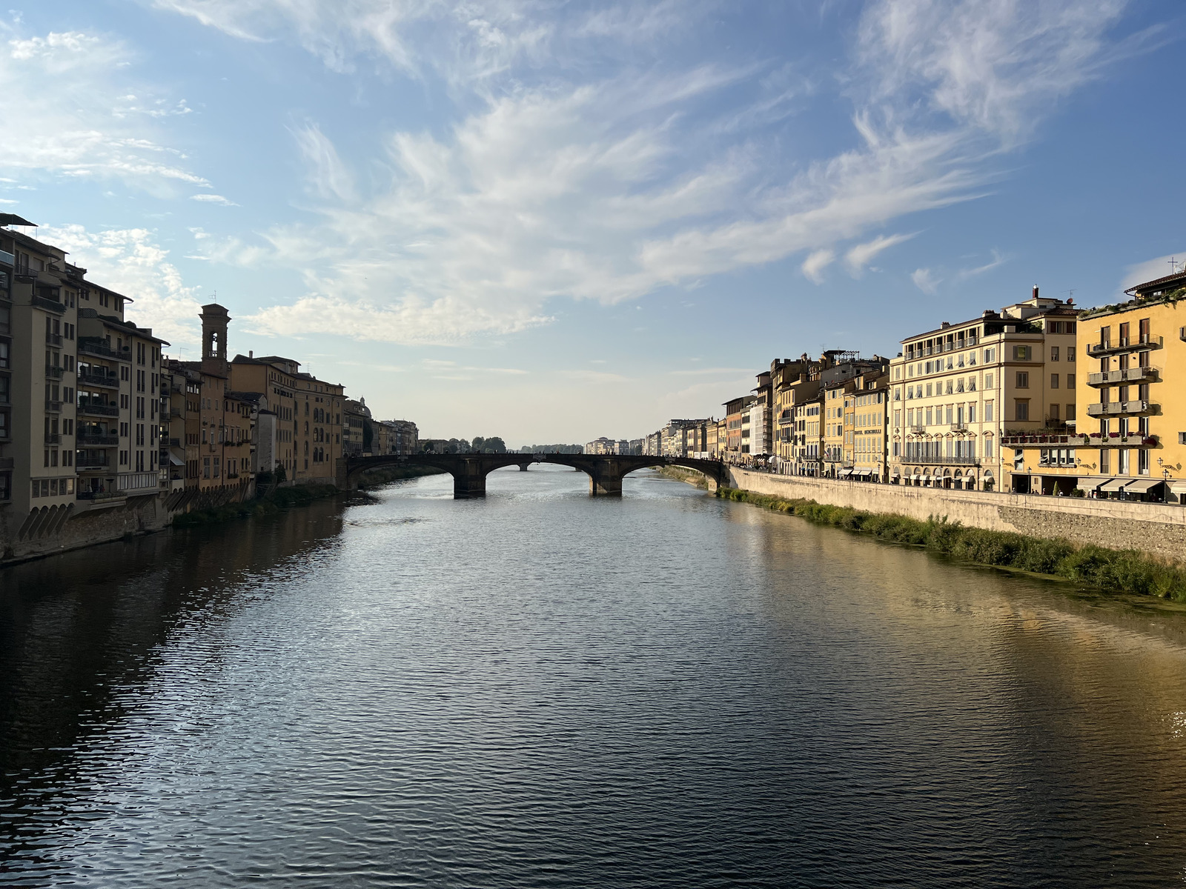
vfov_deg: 53.1
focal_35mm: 26
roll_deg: -0.6
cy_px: 444
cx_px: 593
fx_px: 891
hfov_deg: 67.3
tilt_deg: +0.3
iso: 50
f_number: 1.5
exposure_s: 1/9434
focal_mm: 5.7
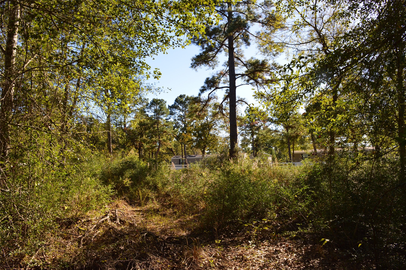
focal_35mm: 27
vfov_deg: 47.8
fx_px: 304
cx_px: 203
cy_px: 135
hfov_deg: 67.4
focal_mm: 18
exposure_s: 1/250
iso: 400
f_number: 10
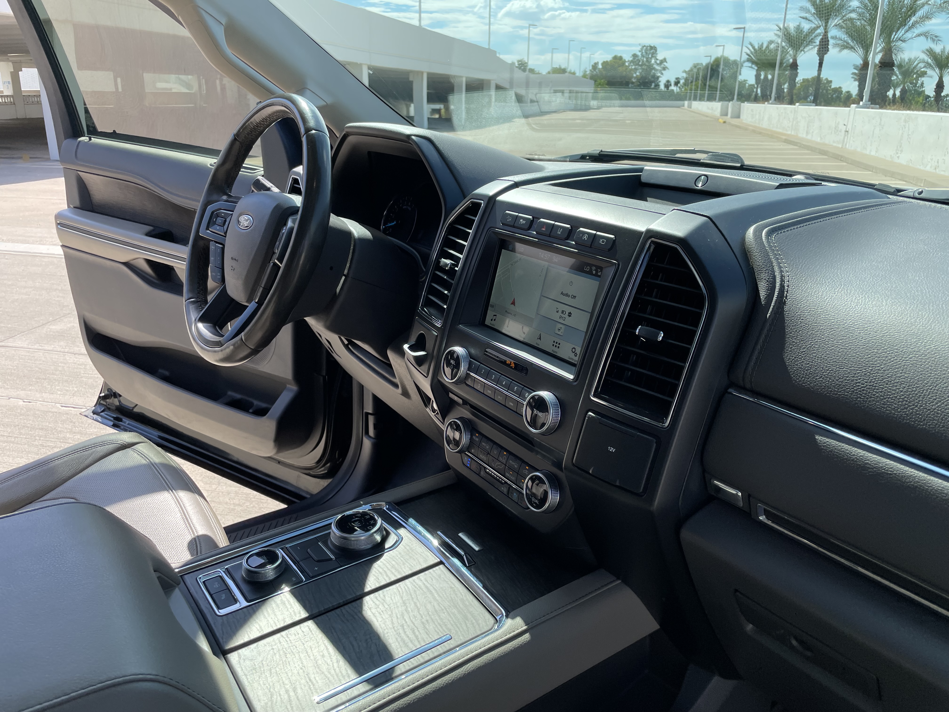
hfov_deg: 67.3
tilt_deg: -19.0
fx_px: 713
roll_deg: -1.3
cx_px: 474
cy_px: 356
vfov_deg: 53.1
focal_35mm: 26
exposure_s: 1/1304
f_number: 1.6
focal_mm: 4.2
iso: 32
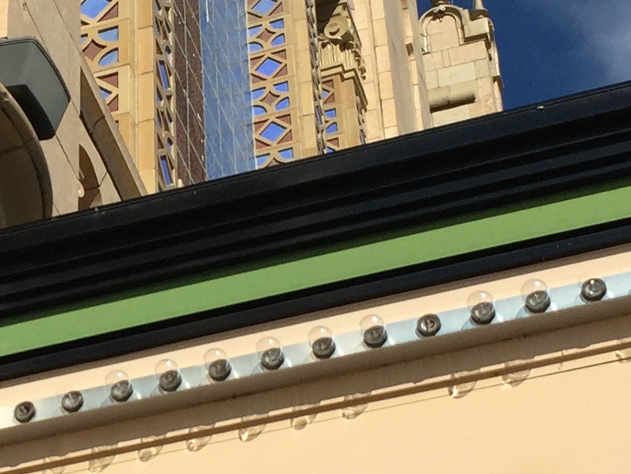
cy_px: 294
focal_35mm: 119
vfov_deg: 12.5
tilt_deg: +43.2
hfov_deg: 16.3
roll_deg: -4.7
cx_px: 24
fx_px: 2170
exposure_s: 1/3968
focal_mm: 4.15
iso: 32
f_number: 2.2
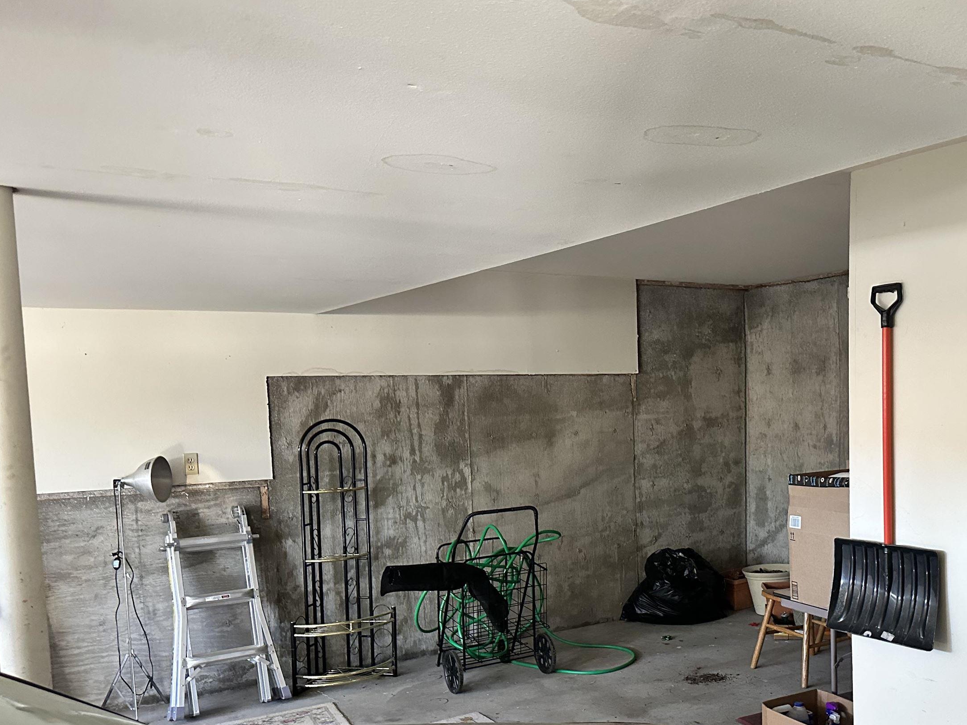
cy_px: 475
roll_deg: +0.9
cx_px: 674
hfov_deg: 52.5
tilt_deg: -5.6
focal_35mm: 34
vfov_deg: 41.3
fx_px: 950
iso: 640
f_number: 1.78
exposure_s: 1/60
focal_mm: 6.86
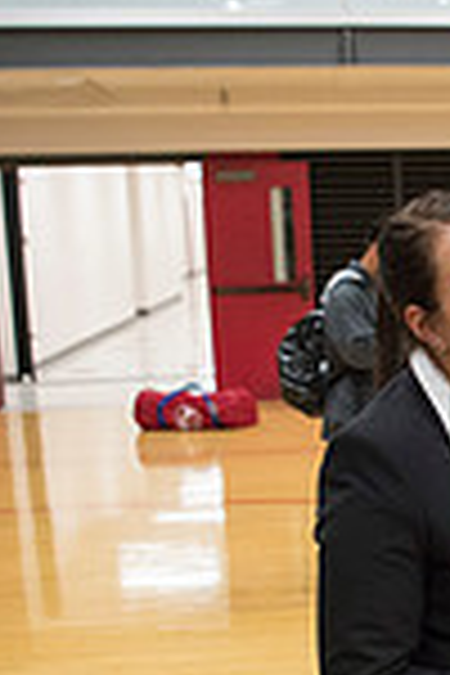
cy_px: 477
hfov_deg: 17.3
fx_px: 1350
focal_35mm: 72
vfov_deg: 27.8
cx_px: 652
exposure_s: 1/320
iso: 2000
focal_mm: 24
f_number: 3.2
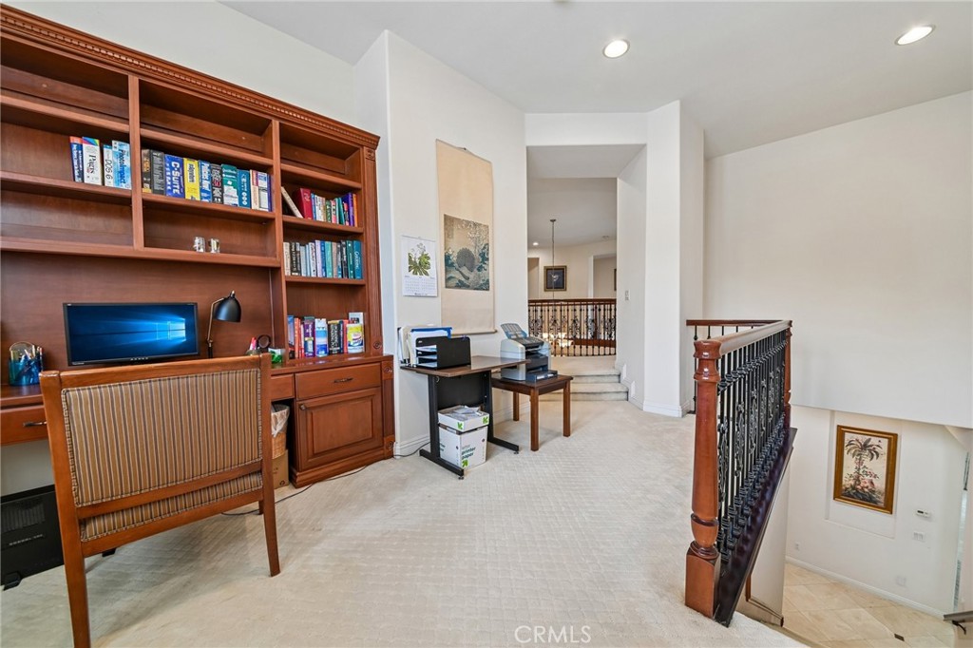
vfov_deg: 90.0
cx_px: 486
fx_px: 324
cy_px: 324
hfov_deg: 112.6
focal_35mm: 12
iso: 250
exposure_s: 1/6
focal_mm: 12
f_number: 8
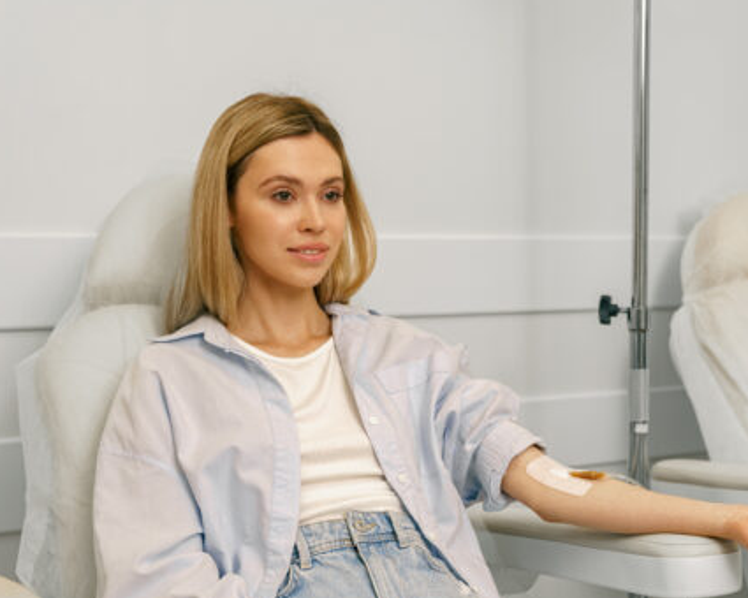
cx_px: 498
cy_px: 399
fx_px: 1255
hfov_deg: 32.9
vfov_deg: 26.7
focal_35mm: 57
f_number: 2.8
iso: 100
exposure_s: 1/100
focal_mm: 33.4
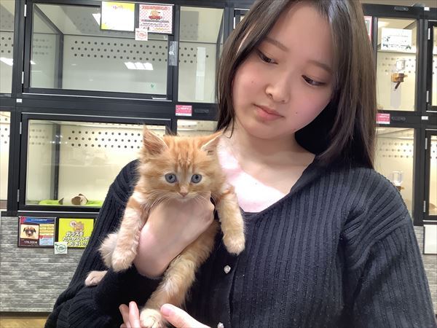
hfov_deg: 58.4
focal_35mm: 31
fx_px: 391
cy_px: 164
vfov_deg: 45.4
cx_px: 218
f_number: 2.4
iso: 160
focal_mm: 3.3
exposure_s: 1/50
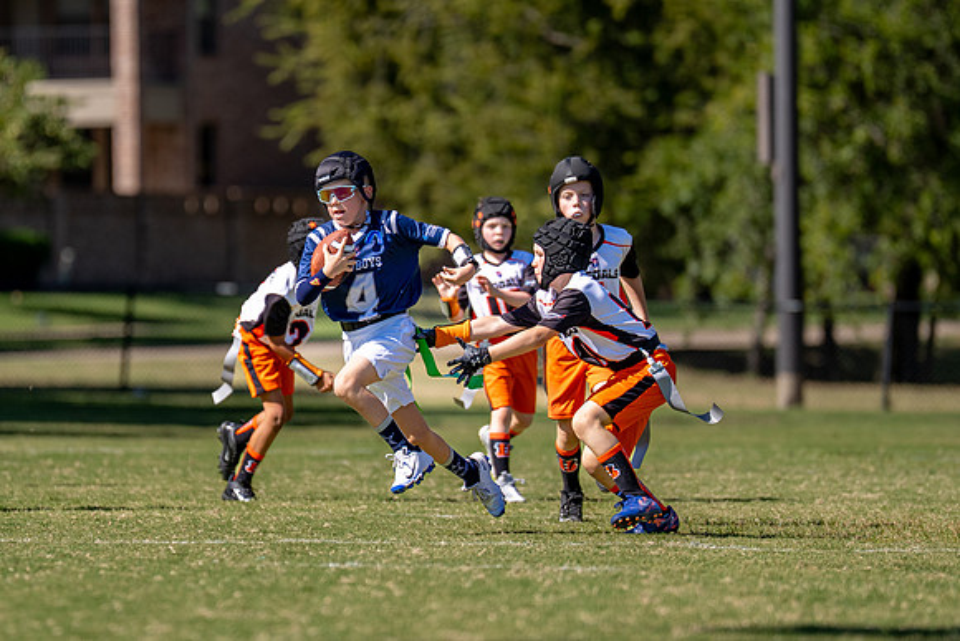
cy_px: 304
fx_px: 10660
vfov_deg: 3.4
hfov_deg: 5.2
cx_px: 377
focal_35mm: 400
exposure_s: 1/3200
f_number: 2.8
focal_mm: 200
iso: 160
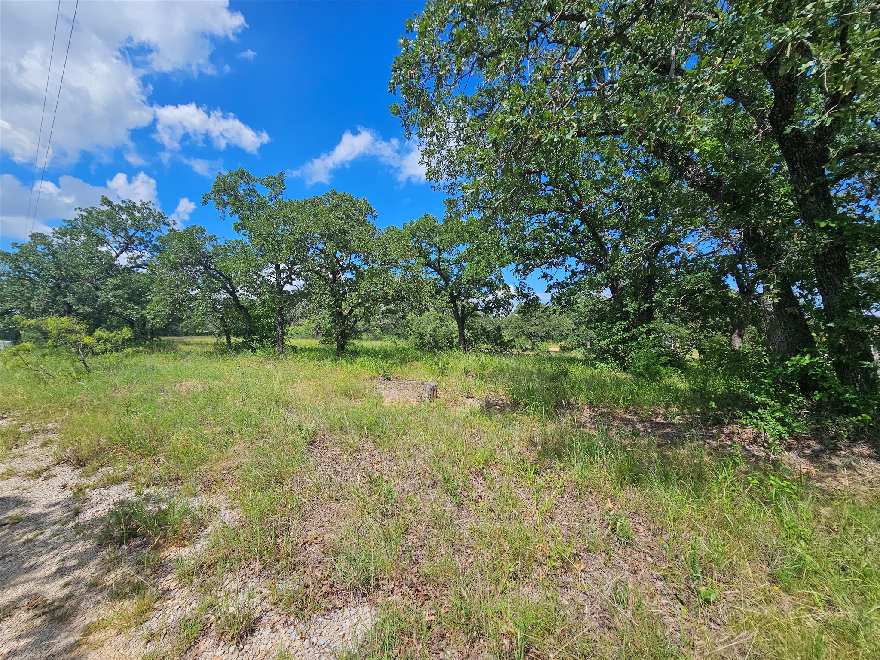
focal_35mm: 13
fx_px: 330
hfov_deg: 106.2
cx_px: 440
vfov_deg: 89.9
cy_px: 330
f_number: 2.2
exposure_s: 1/2715
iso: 50
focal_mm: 2.2
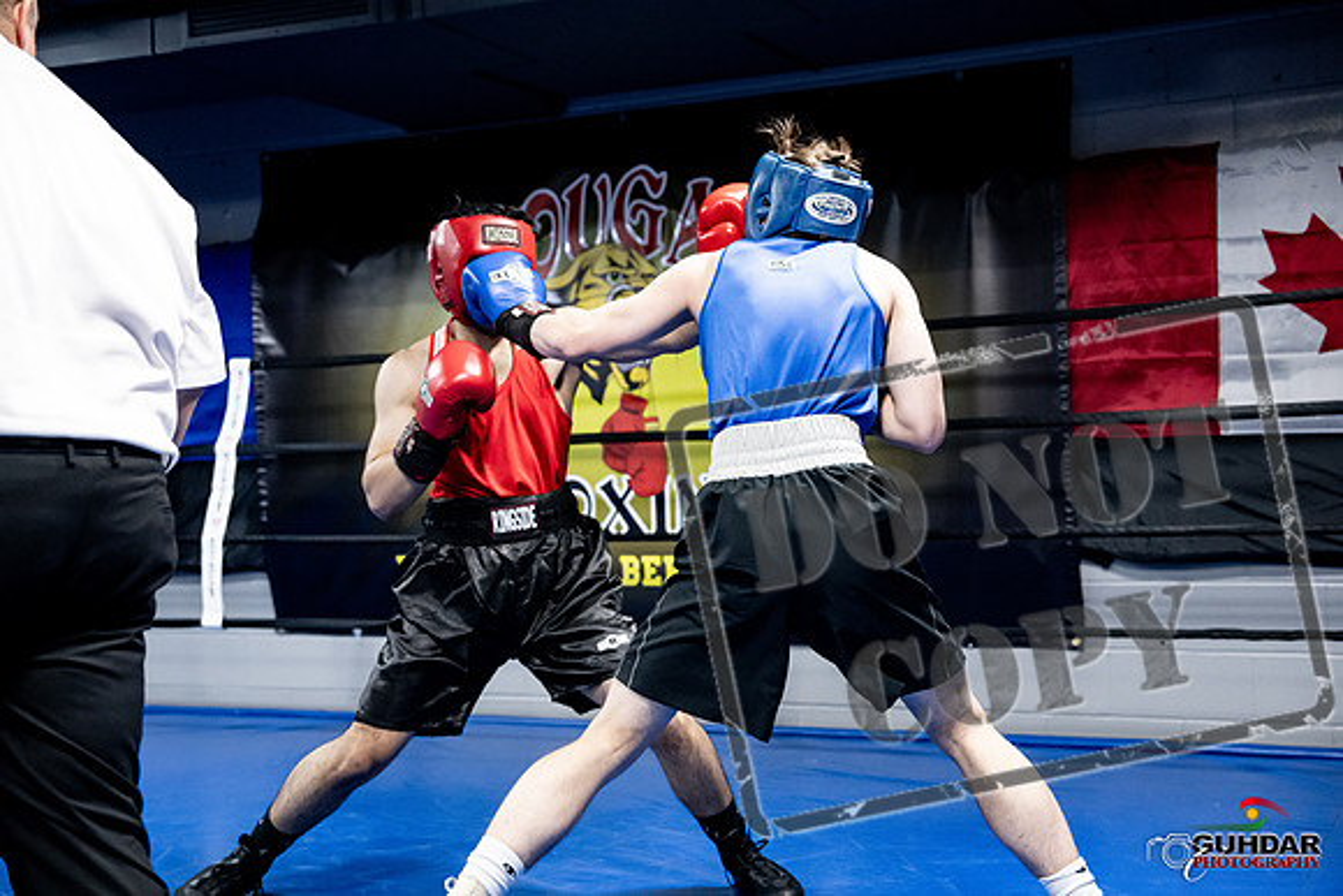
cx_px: 672
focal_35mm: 48
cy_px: 448
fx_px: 1791
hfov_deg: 41.1
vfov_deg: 28.1
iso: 8000
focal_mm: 48
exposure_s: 1/1000
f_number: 2.8
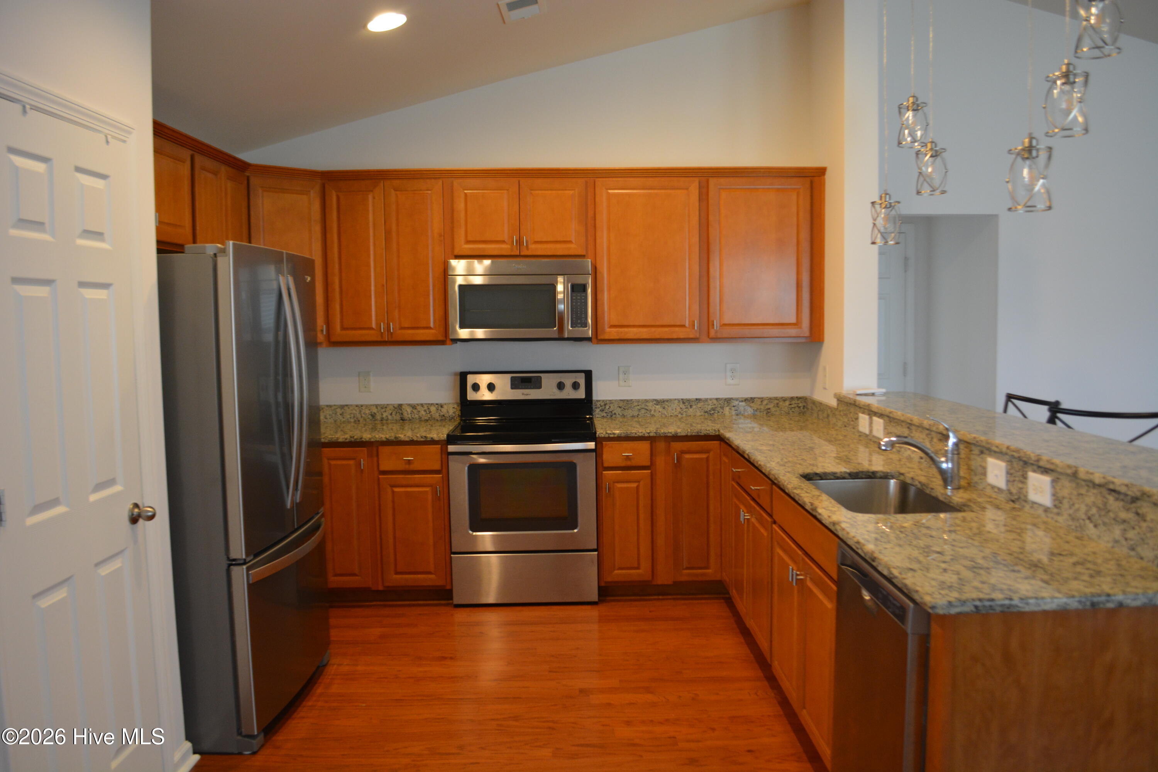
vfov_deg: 47.9
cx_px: 579
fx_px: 868
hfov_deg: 67.4
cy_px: 386
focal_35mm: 27
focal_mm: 18
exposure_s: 1/50
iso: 800
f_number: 3.5
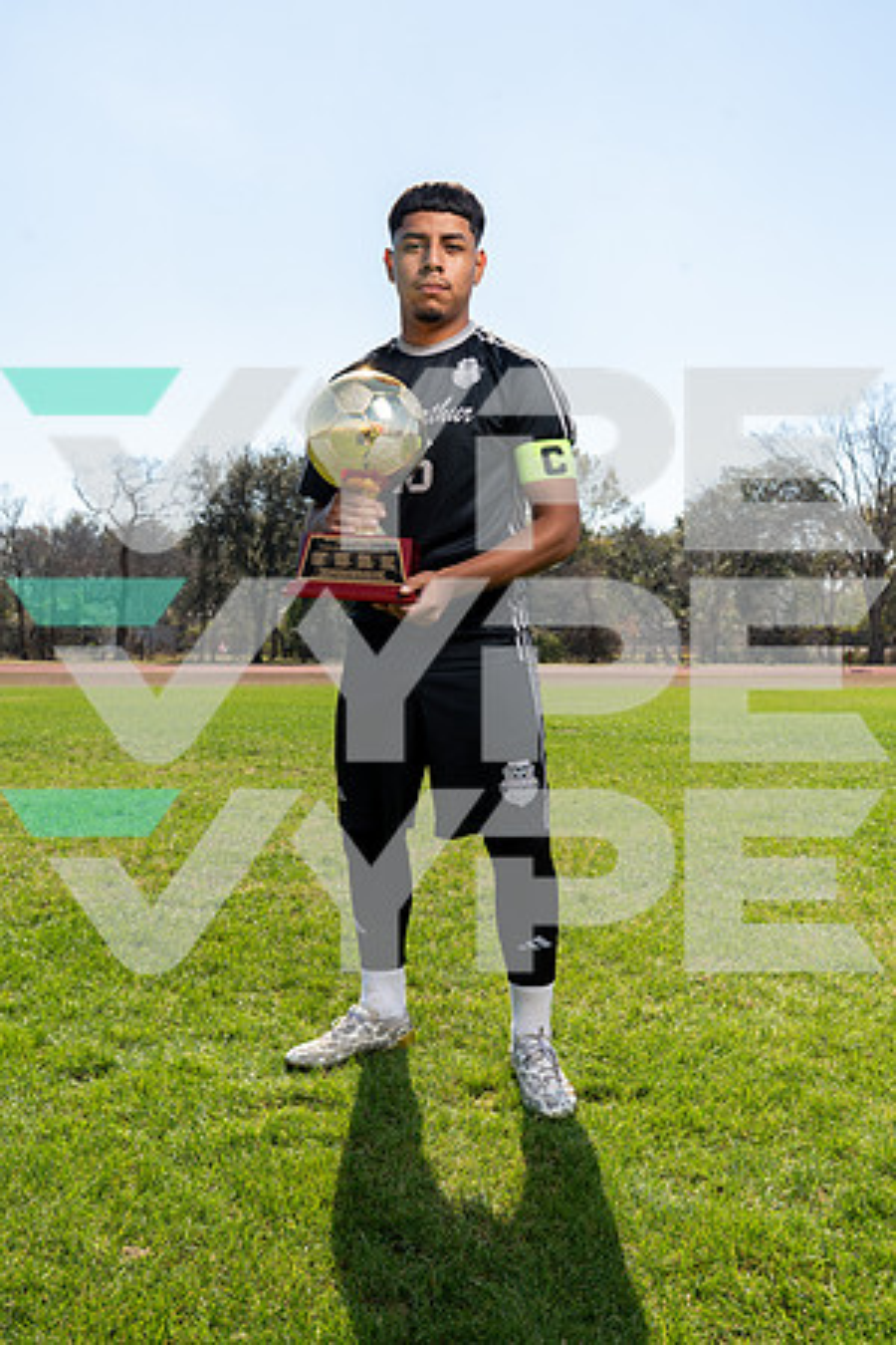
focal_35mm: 34
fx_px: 1269
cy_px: 672
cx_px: 448
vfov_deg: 55.8
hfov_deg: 38.9
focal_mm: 34
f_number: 9
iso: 100
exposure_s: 1/200
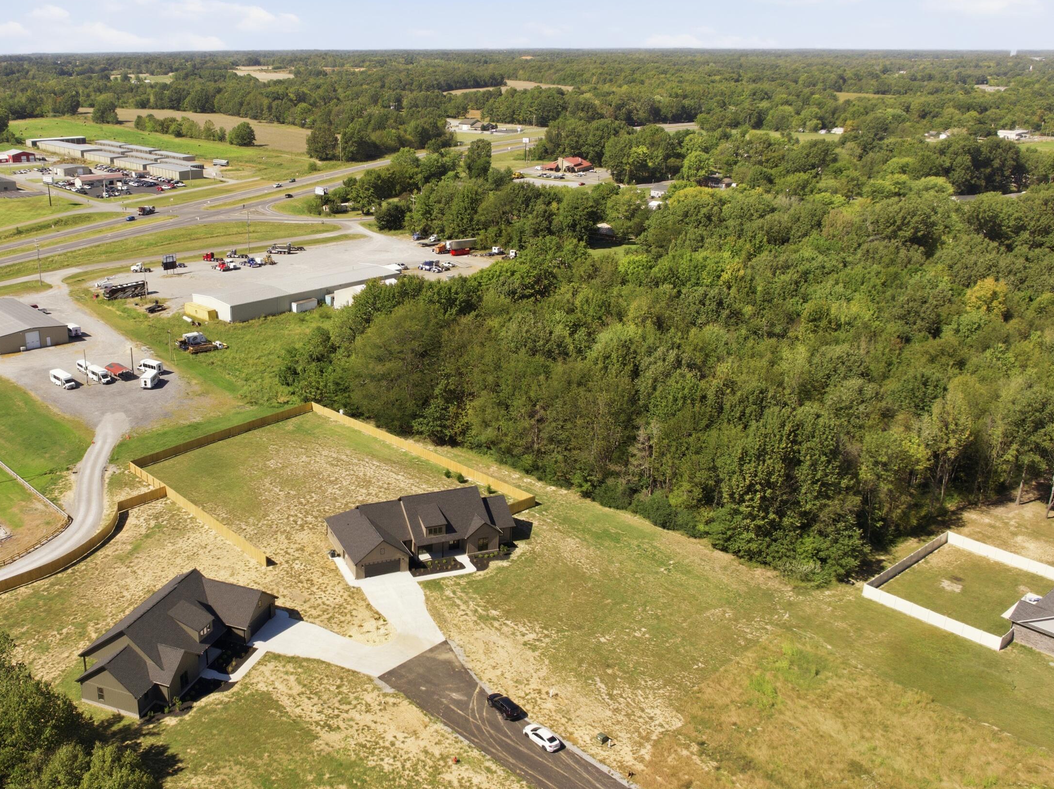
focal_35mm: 33
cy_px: 414
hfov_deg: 54.5
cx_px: 366
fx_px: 1004
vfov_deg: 42.9
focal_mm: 12.3
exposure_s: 1/640
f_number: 5
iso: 100
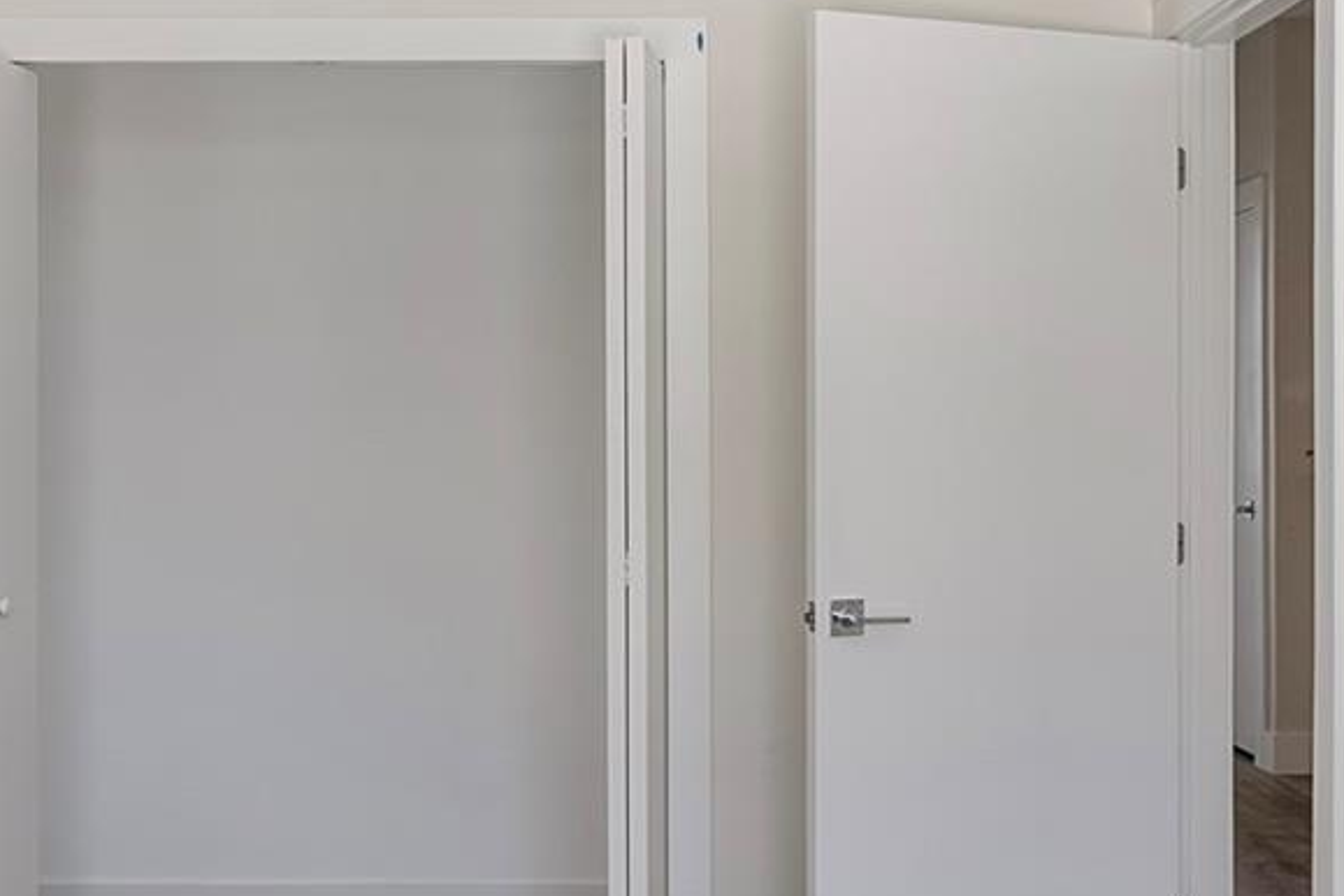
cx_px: 645
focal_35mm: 47
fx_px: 1755
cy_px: 443
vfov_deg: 28.6
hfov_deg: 41.9
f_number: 8
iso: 400
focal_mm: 17
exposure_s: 1/15
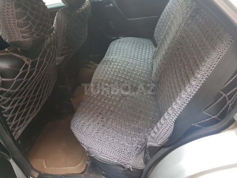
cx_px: 118
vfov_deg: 53.1
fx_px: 178
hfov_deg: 67.3
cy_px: 89
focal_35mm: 26
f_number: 1.7
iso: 200
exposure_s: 1/19
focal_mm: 4.2
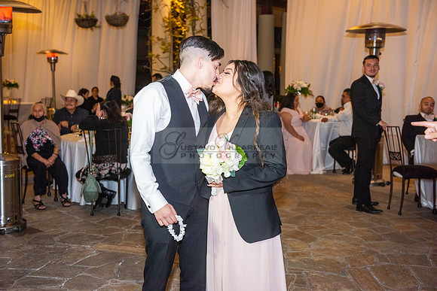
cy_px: 146
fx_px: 583
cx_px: 218
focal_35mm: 48
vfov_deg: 28.1
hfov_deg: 41.1
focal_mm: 48
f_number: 4
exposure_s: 1/160
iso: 1600
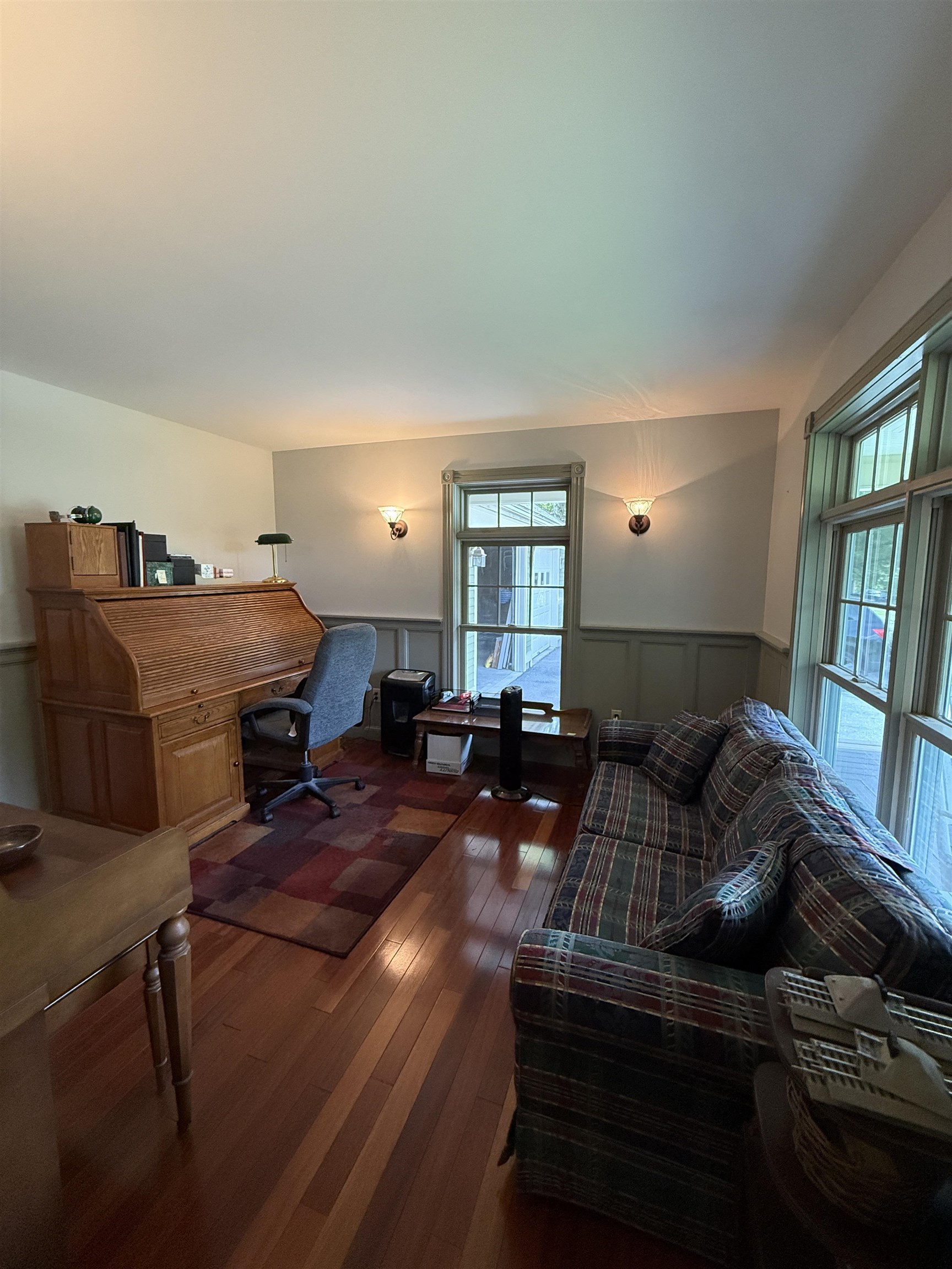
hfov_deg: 85.7
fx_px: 513
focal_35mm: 14
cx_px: 476
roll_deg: -1.1
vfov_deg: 102.1
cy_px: 634
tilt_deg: -5.2
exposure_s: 1/120
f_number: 2.2
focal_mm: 2.22
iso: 400
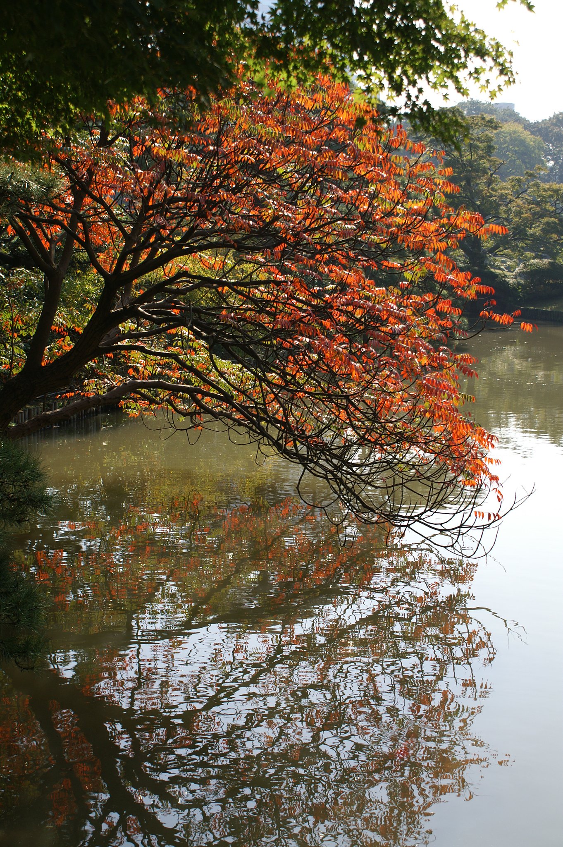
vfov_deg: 37.9
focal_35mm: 52
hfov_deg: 25.7
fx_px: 1234
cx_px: 282
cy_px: 424
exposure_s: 1/640
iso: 200
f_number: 5.6
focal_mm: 35
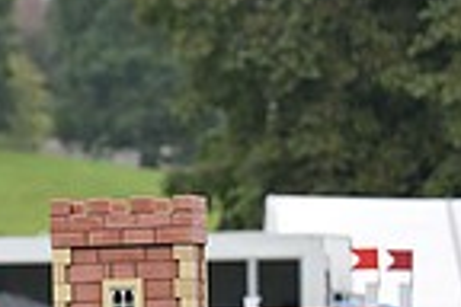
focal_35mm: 646
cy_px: 261
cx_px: -423
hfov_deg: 3.2
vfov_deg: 2.1
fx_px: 8272
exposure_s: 1/1250
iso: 900
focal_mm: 160
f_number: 4
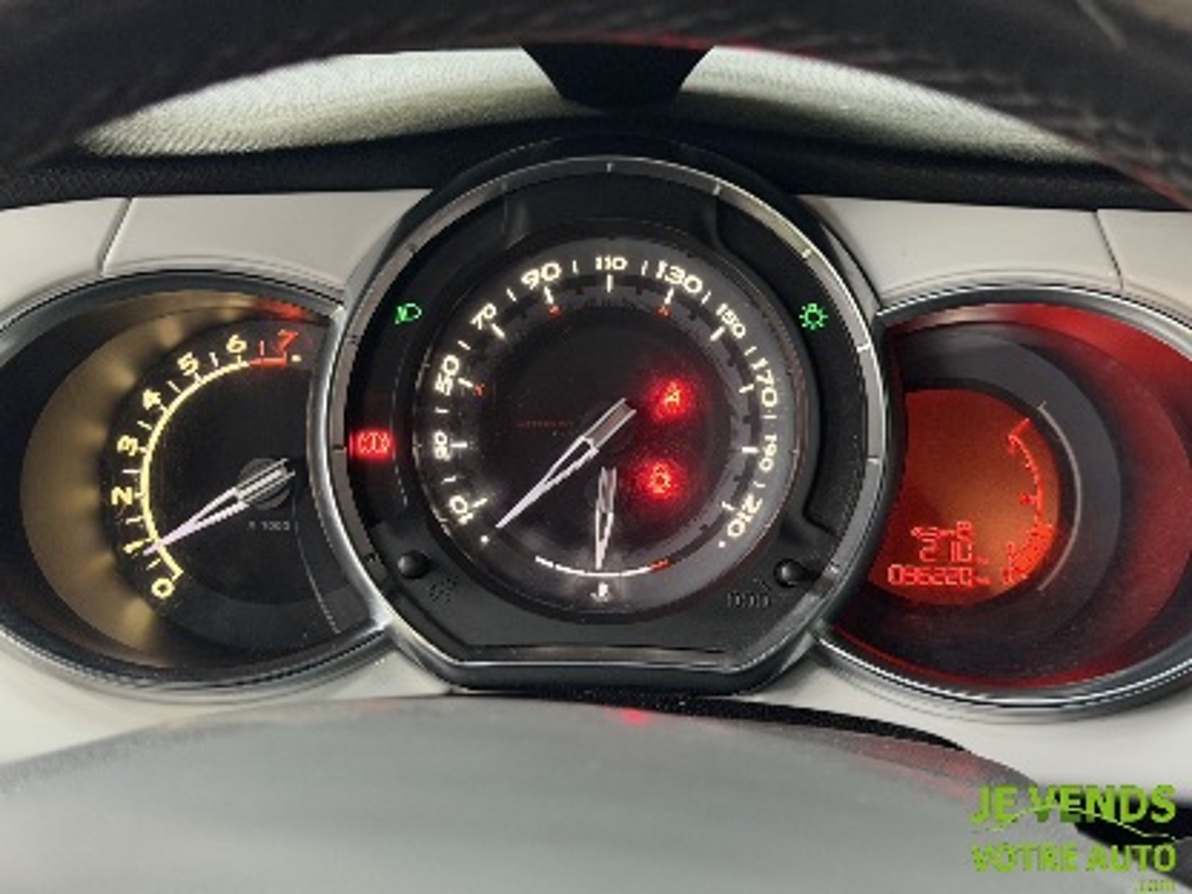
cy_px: 447
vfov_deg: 30.3
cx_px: 596
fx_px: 1653
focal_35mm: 48
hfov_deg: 39.7
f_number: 1.78
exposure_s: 1/31
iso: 500
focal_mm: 6.76
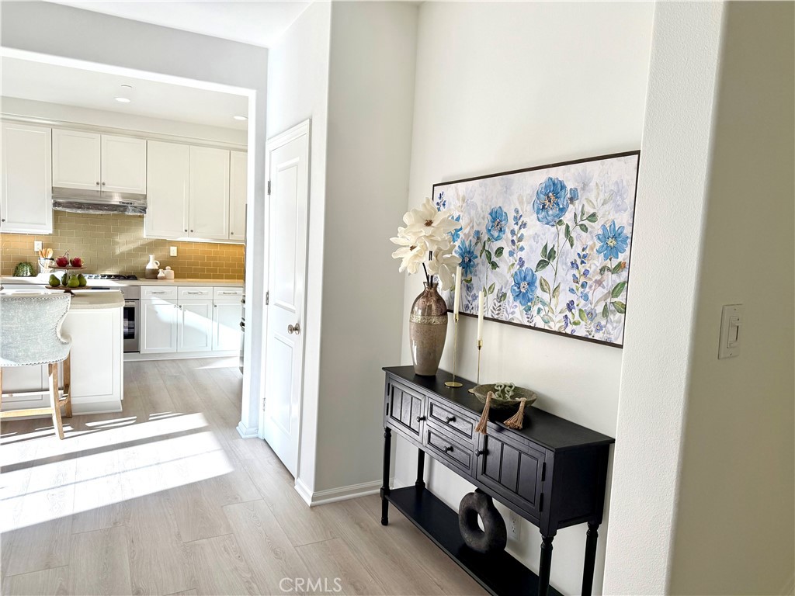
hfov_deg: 71.6
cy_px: 298
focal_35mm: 24
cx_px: 398
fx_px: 551
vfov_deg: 56.8
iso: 100
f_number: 1.78
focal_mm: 6.76
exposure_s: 1/440
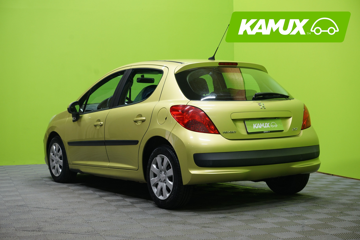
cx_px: 180
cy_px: 120
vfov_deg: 21.2
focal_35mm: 64
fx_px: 640
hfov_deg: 31.4
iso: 640
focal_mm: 64
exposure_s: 1/20
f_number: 5.6
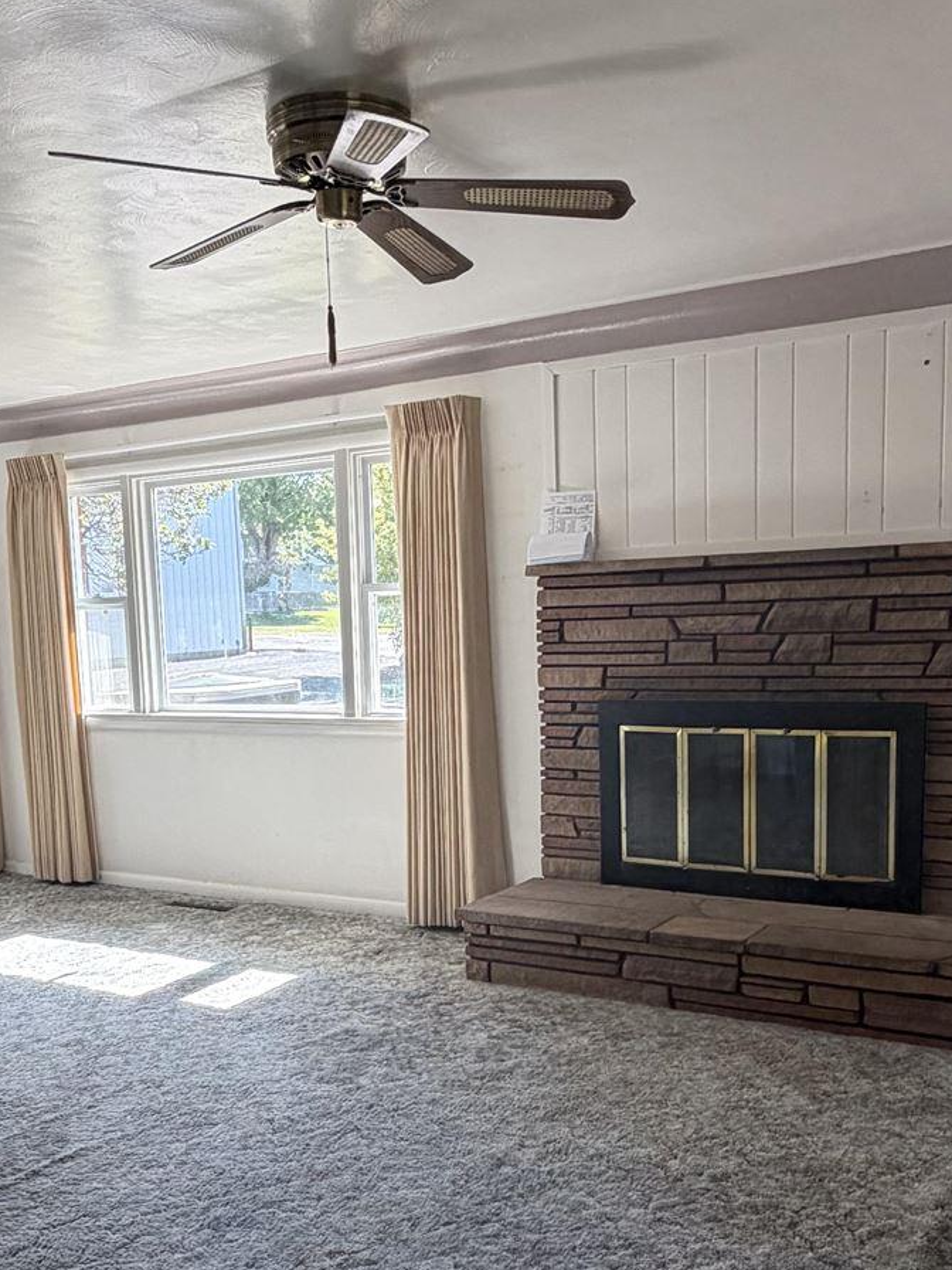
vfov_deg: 50.6
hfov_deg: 39.6
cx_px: 421
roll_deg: +2.1
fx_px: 1320
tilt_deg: -8.5
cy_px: 825
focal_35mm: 36
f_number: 2.2
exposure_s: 1/121
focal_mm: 2.22
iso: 100
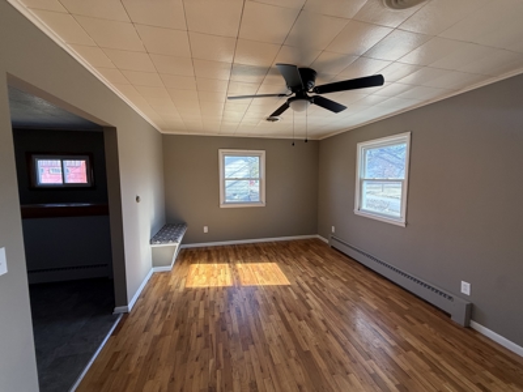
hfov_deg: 102.1
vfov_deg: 85.7
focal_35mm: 14
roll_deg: +0.3
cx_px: 262
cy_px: 196
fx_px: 212
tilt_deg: -4.5
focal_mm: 2.22
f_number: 2.2
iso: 64
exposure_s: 1/108
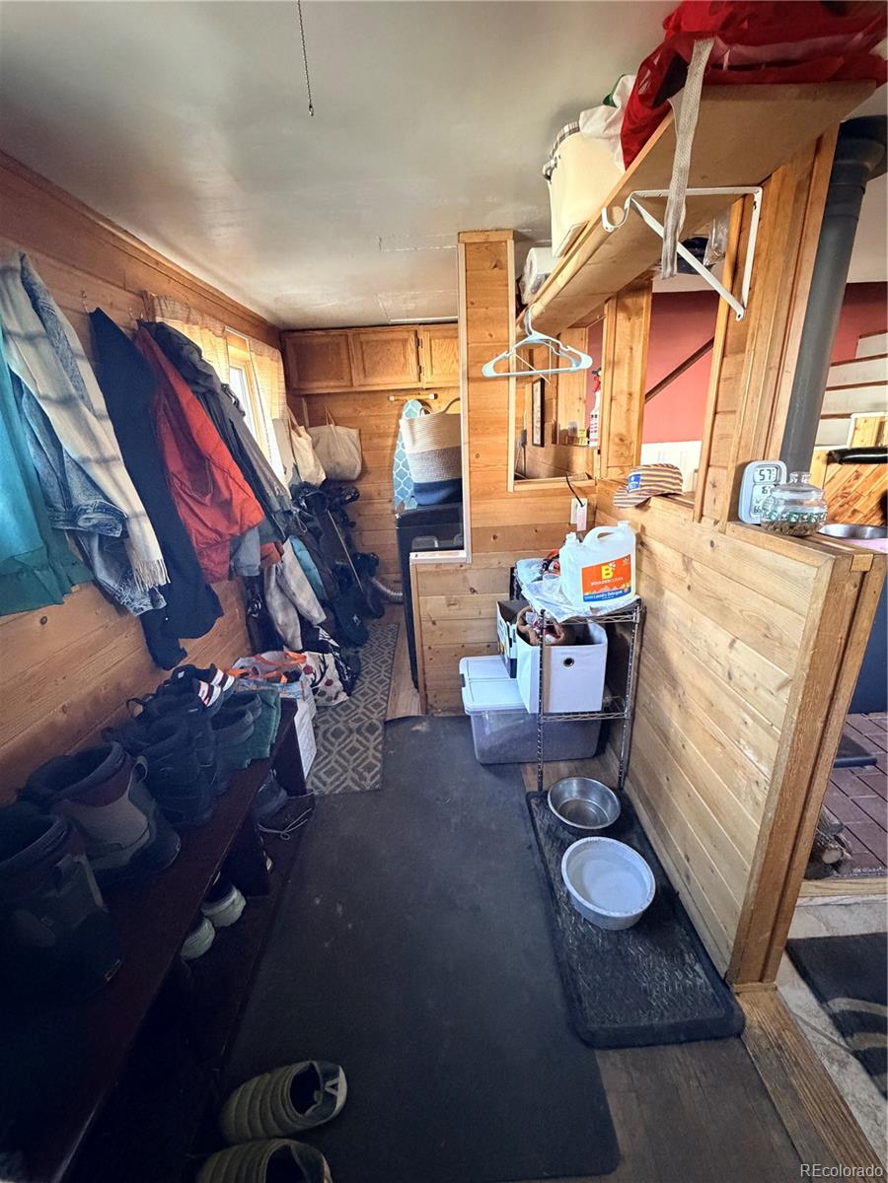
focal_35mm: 14
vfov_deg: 102.1
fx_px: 479
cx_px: 444
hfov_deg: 85.7
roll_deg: +4.0
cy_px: 592
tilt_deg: -18.5
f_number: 2.2
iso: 1000
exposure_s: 1/40
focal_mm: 2.22
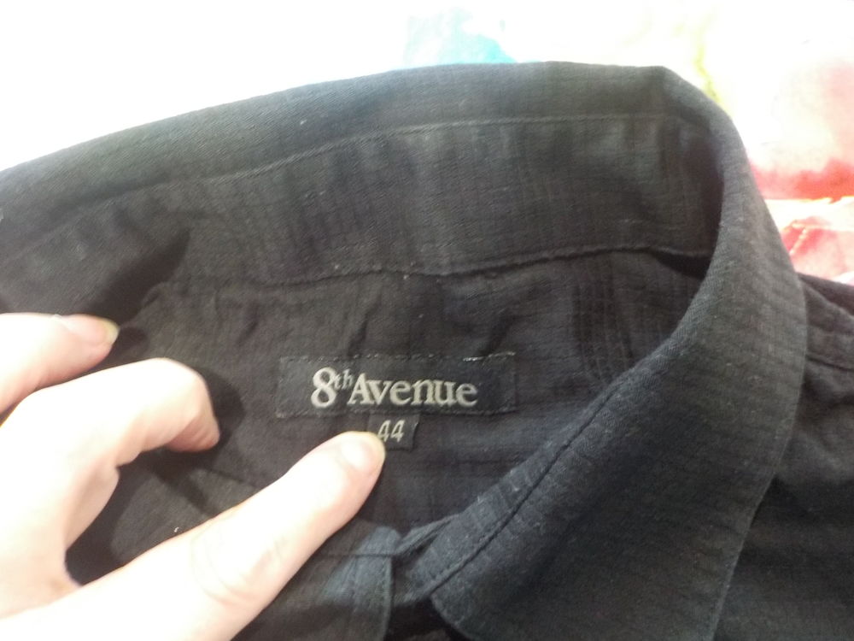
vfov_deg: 46.8
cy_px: 320
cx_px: 427
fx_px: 740
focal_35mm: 30
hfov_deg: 60.0
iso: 800
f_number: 3.3
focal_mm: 4.1
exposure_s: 1/8
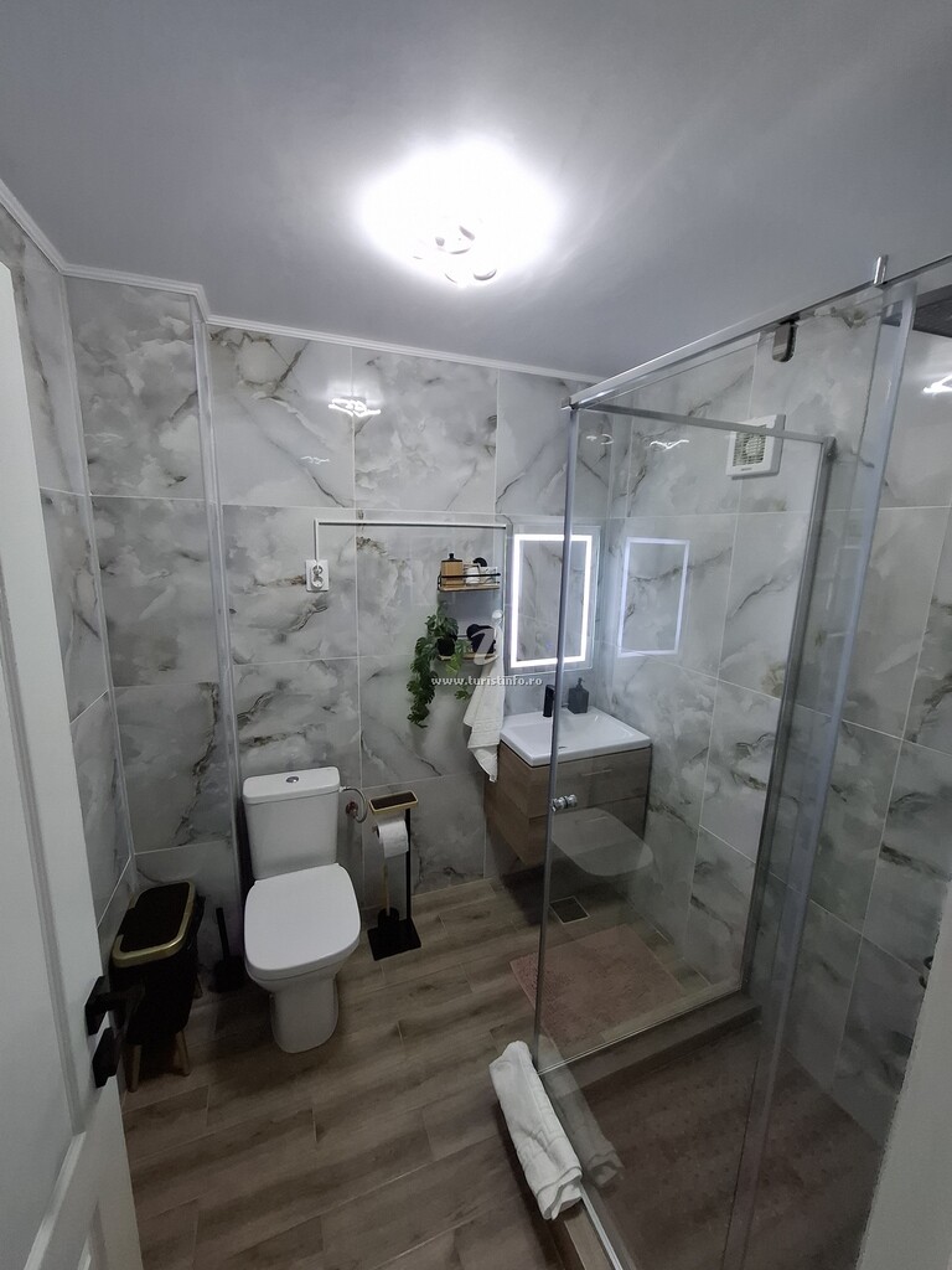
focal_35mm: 13
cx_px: 476
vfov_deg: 106.2
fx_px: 477
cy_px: 635
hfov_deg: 89.9
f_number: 2.2
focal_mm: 1.74
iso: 160
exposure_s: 1/50
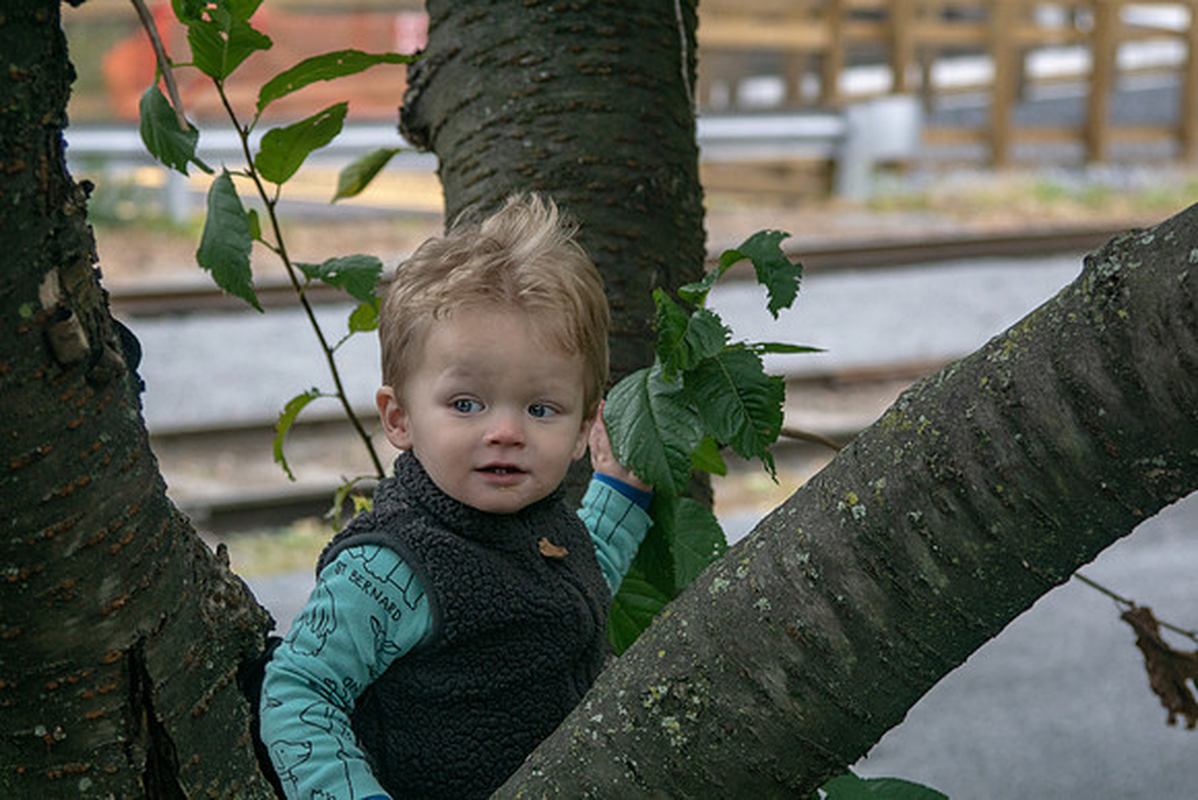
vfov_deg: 10.2
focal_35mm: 135
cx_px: 599
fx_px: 4493
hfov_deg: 15.2
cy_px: 400
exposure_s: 1/400
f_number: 5
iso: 400
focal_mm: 90
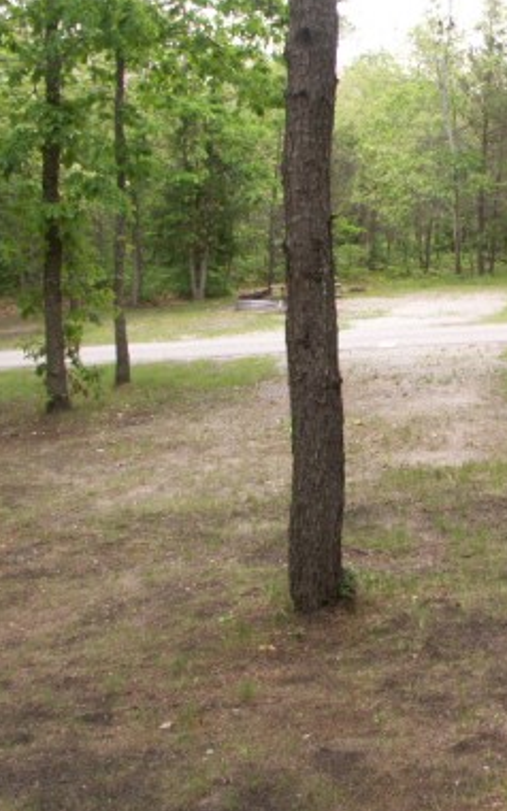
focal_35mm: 50
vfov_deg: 40.3
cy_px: 403
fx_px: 1106
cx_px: 529
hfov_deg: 24.4
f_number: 4.5
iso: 50
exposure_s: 1/80
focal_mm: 5.86
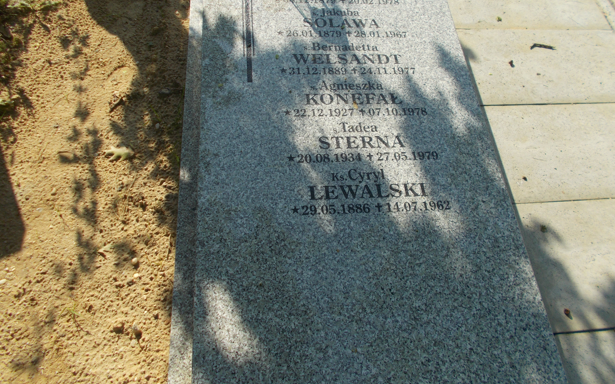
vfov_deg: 44.3
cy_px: 151
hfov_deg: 66.5
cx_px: 308
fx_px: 469
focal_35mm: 28
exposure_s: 1/125
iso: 80
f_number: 8
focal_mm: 4.6
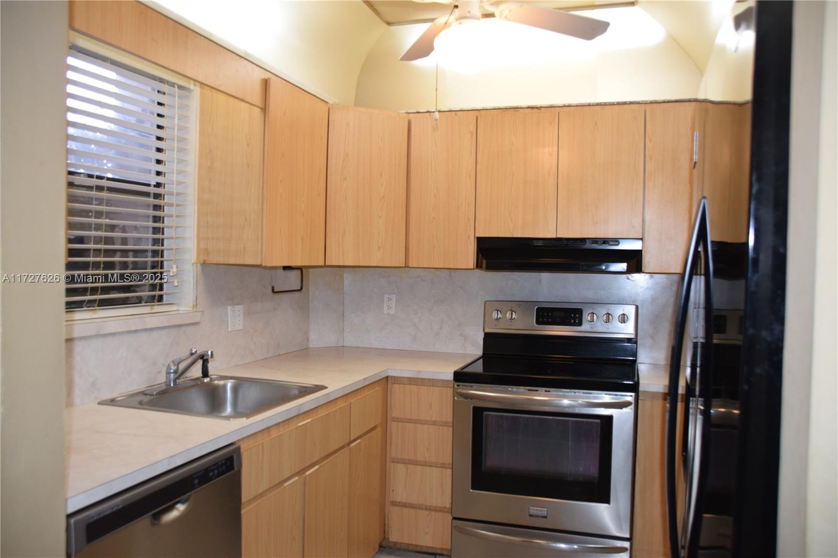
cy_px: 279
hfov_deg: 67.4
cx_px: 419
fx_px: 628
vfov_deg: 47.9
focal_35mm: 27
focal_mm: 18
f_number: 5
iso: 800
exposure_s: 1/100
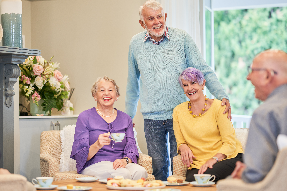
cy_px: 95
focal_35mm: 110
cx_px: 130
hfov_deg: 18.6
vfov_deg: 12.5
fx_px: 877
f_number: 1.4
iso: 100
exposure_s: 1/80
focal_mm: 85
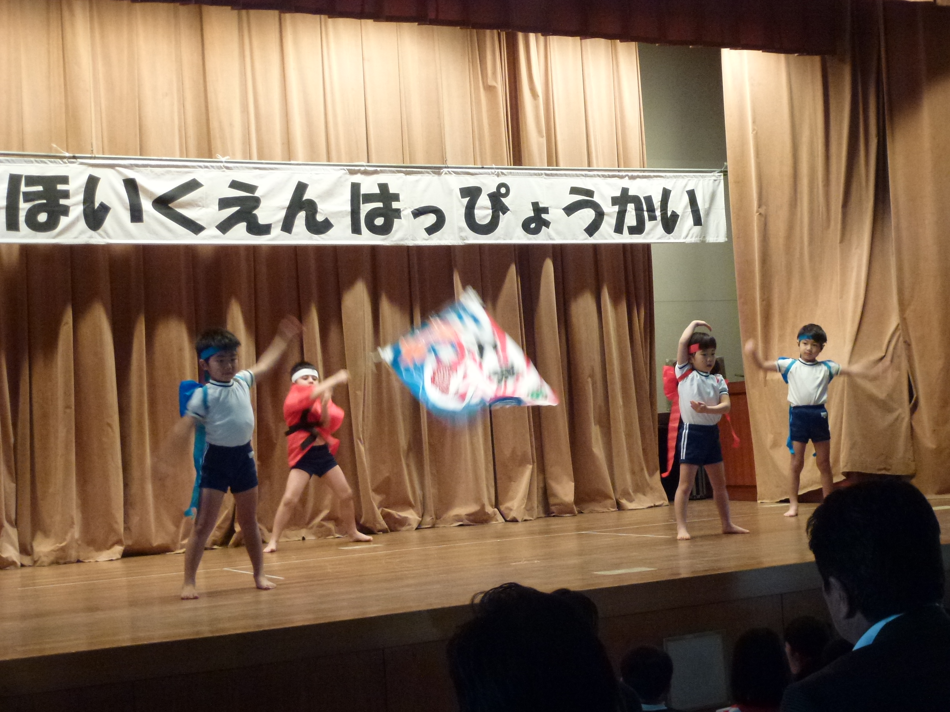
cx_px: 483
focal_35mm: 53
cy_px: 359
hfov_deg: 36.2
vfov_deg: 27.5
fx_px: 1455
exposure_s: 1/30
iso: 400
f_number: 4.3
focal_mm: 9.4
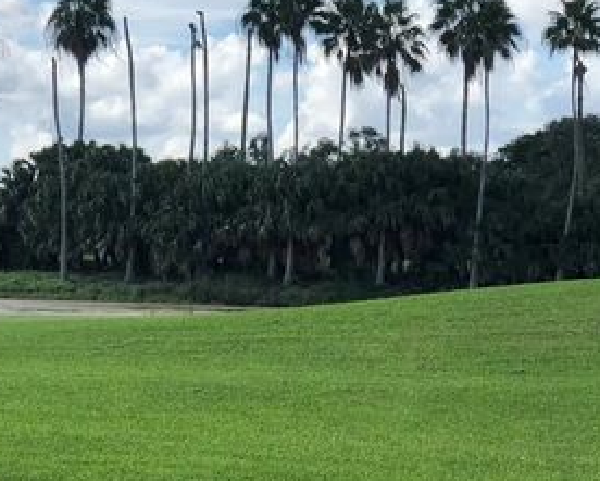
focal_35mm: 129
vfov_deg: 11.9
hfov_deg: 14.9
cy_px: 370
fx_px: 2292
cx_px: 280
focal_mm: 6.6
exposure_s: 1/762
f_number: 2.8
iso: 20
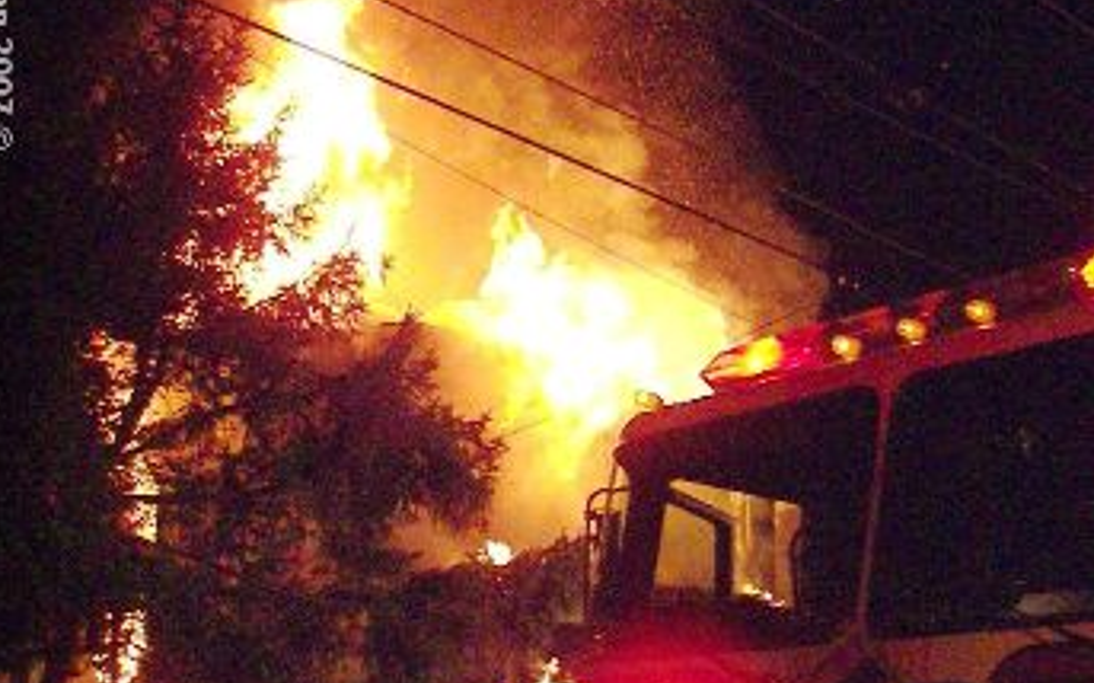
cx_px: 539
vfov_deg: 24.4
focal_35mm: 52
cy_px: 551
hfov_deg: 38.9
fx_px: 1550
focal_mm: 6
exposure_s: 1/125
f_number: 2.8
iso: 800
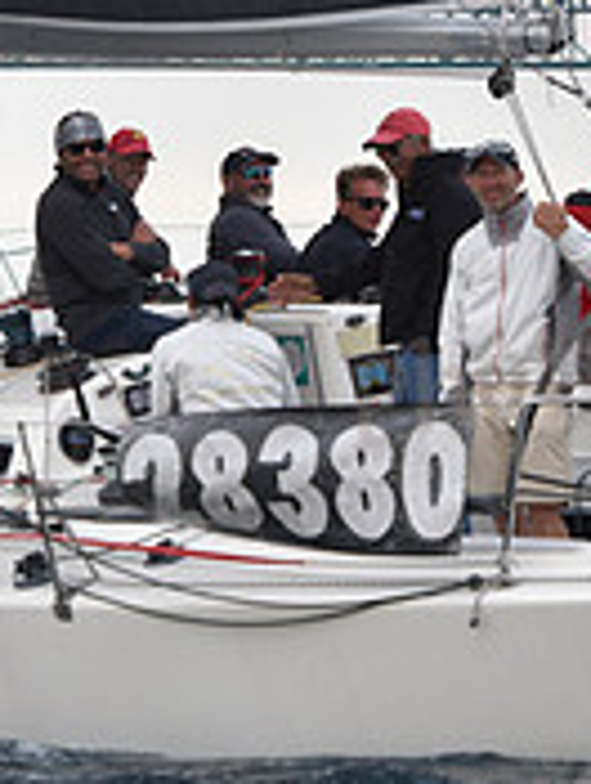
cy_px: 164
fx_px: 8800
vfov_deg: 5.1
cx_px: 116
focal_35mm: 388
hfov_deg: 3.8
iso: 400
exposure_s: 1/800
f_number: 5
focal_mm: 122
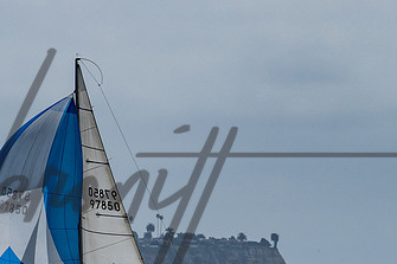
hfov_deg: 3.1
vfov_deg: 2.1
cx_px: 90
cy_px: 175
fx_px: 7263
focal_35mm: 659
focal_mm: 200
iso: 200
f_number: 6.3
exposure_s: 1/4000
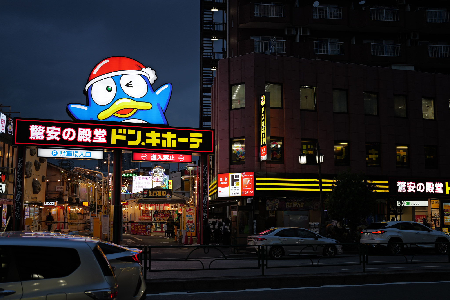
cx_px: 225
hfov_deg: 45.5
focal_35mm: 43
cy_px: 150
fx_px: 537
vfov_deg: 31.2
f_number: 2.2
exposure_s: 1/100
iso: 100
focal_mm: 43
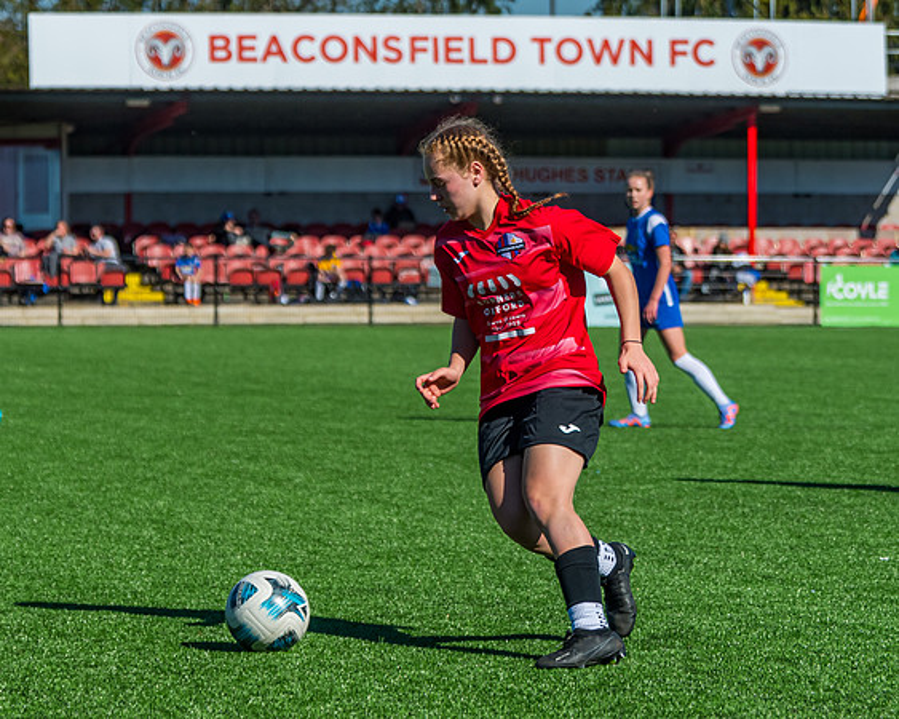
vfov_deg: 9.5
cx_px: 424
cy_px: 426
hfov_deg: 11.9
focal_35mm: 162
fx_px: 4314
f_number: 5
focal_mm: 100
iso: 400
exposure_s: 1/4000
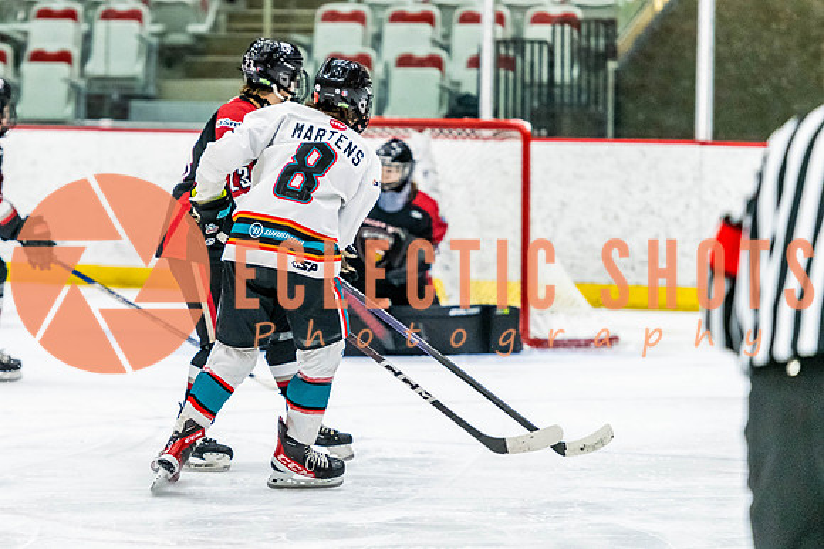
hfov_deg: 8.7
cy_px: 319
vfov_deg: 5.8
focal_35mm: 235
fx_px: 5387
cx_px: 265
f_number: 2.8
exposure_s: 1/640
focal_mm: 160
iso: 3200
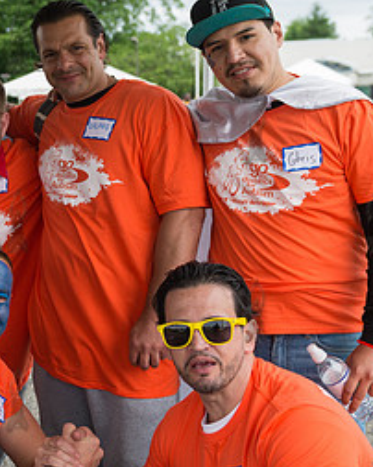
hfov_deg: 21.5
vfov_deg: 27.5
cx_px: 17
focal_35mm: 69
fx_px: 953
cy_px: 221
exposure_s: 1/640
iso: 200
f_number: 3.5
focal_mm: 32
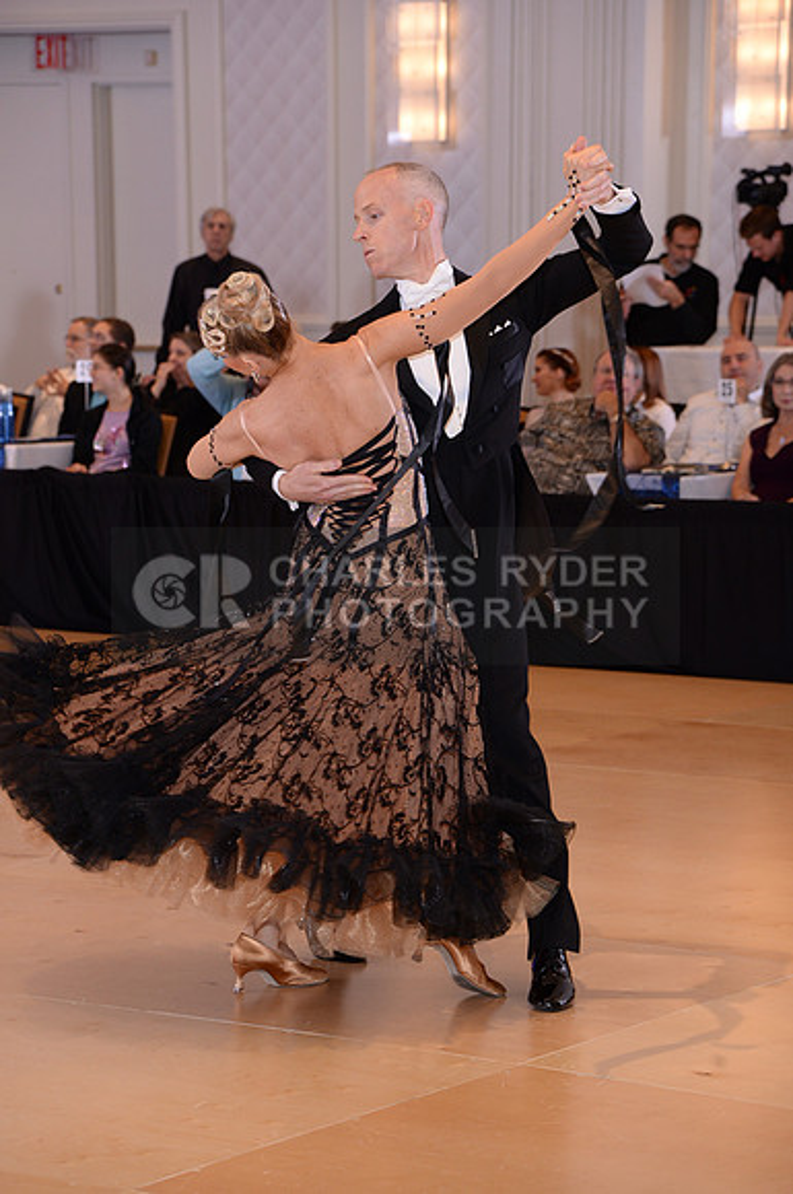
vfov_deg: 18.3
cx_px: 396
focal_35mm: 112
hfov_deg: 12.2
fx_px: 3711
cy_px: 597
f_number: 5.6
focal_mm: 112
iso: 1250
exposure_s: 1/200
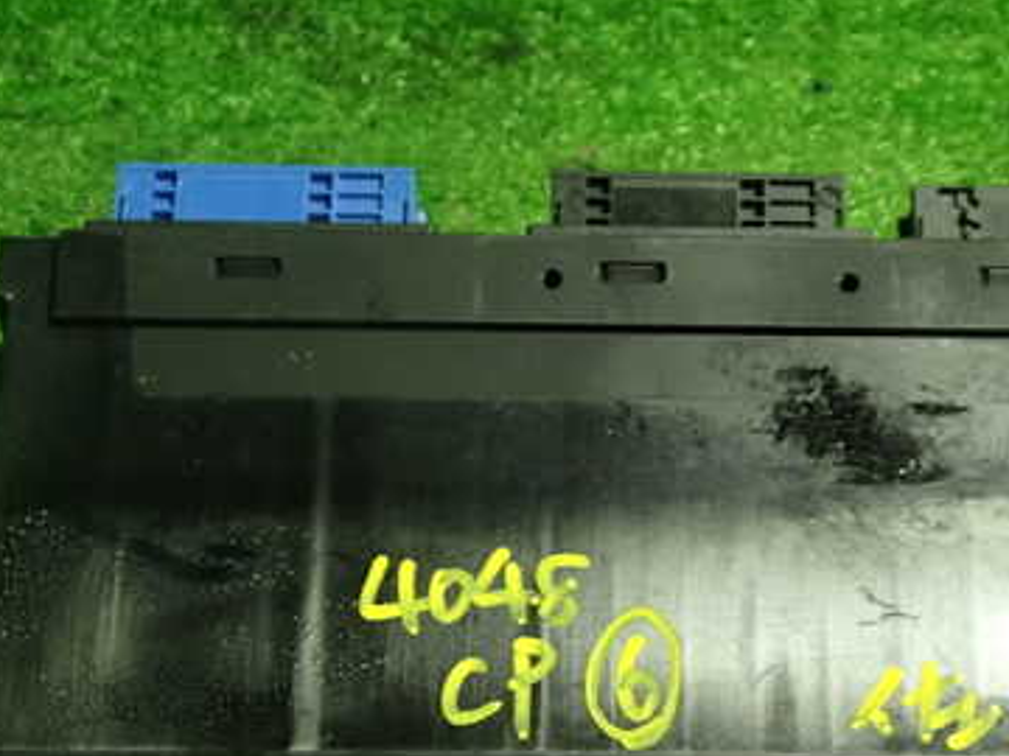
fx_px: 1457
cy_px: 529
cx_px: 642
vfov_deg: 28.8
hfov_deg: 37.9
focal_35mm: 50
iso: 250
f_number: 2.3
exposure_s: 1/30
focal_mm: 5.4
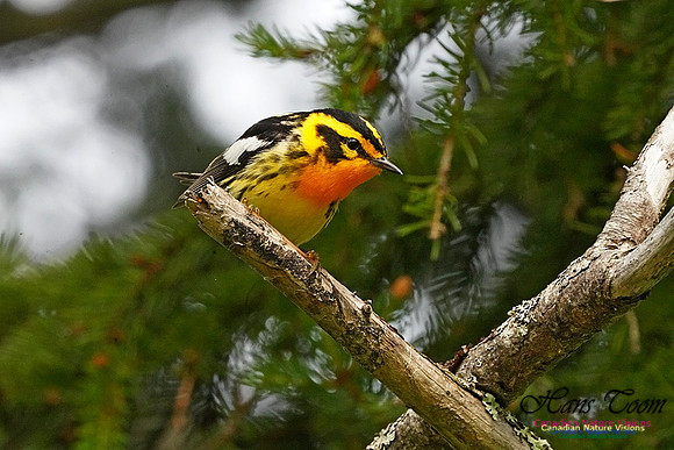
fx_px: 20486
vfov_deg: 1.3
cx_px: 337
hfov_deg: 1.9
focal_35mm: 1094
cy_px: 225
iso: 6400
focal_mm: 1094
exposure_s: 1/400
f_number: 22
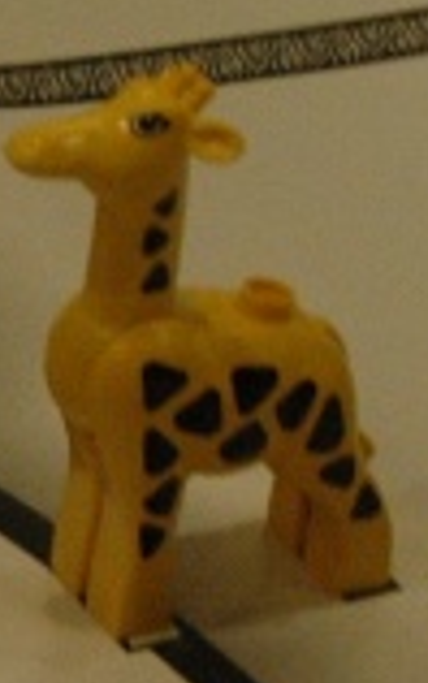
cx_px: -1169
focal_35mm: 275
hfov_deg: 4.5
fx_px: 5130
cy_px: 506
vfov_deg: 7.6
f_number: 5.6
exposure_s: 1/125
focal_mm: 27
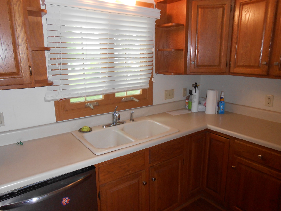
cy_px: 106
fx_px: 211
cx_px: 140
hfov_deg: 67.3
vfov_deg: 53.1
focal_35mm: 26
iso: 200
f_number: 3.5
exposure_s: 1/25
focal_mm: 4.6
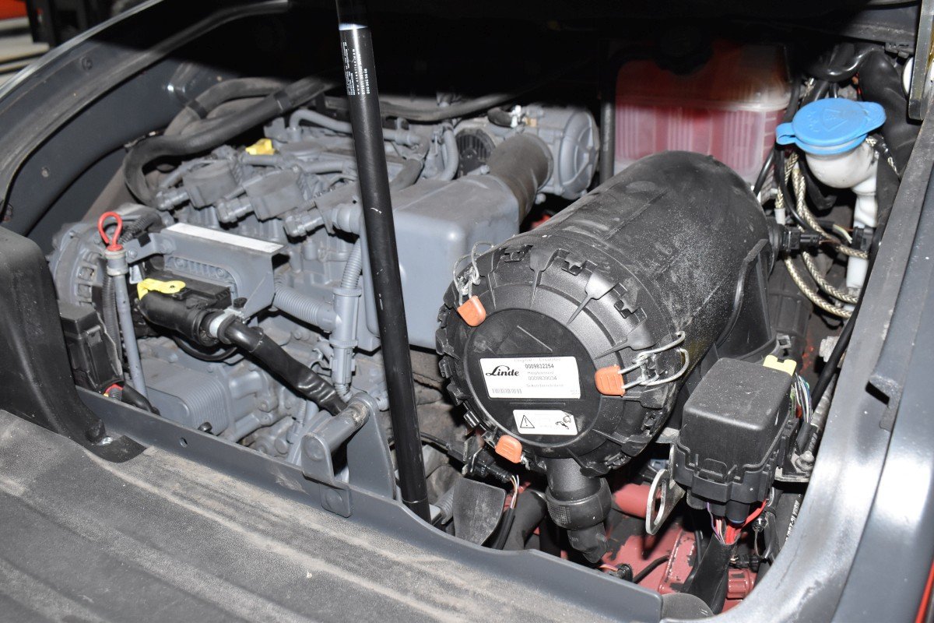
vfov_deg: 36.9
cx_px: 467
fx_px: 934
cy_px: 312
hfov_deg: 53.1
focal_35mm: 36
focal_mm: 24
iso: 1600
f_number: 5
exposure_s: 1/60
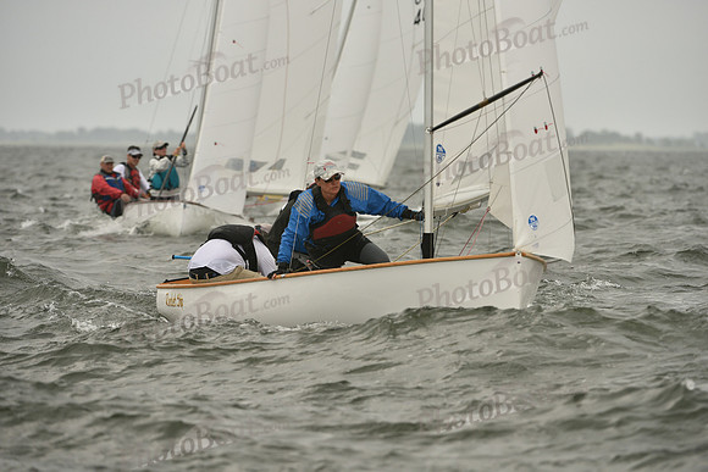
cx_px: 354
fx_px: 6491
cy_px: 236
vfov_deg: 4.2
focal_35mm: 330
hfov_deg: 6.2
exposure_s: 1/1250
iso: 320
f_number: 6.3
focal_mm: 330
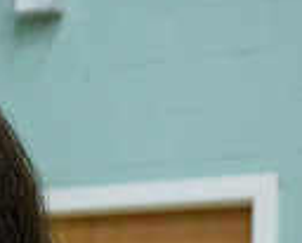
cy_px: 453
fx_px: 1819
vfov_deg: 7.4
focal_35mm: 203
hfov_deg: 8.6
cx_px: -424
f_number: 4
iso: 3200
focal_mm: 39
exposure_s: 1/250
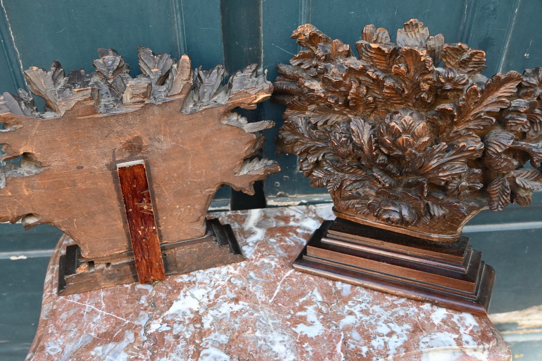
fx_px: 553
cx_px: 271
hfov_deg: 52.2
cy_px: 180
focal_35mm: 37
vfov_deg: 36.2
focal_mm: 24.5
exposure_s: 1/200
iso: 400
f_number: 3.8
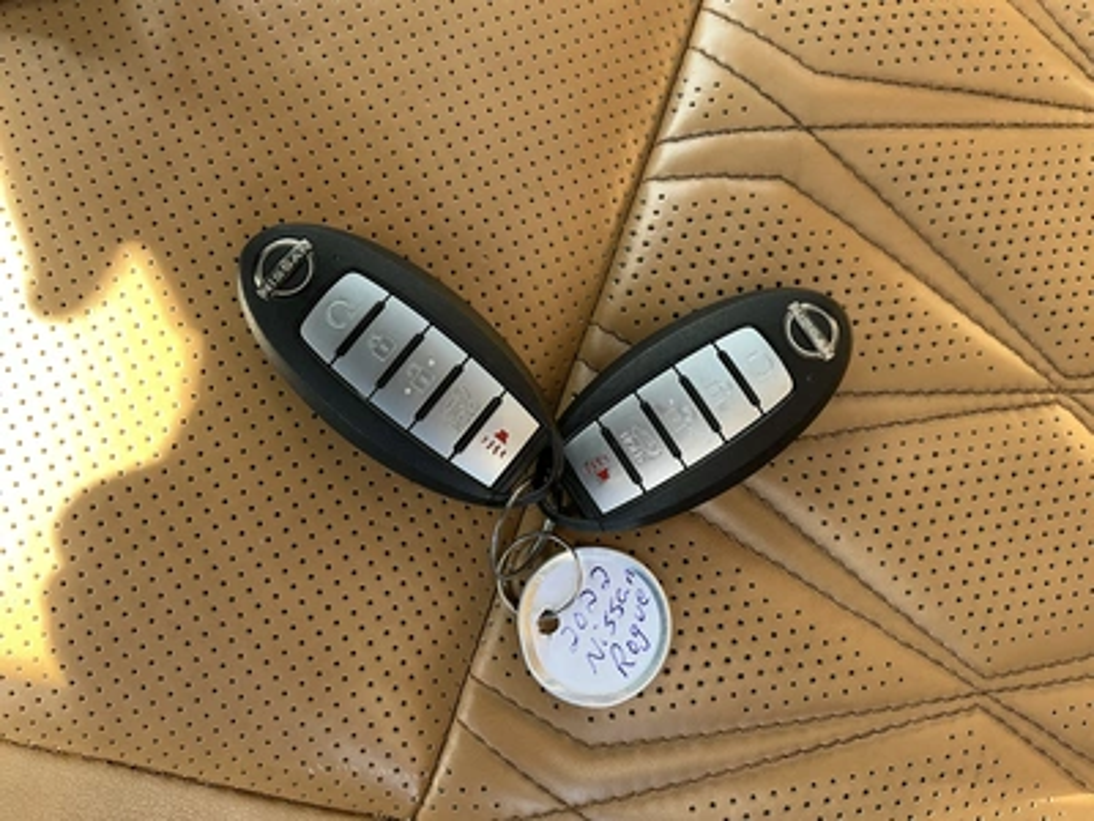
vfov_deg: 49.7
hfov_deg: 63.4
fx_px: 885
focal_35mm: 28
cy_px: 410
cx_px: 547
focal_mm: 3
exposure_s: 1/122
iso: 40
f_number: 1.8
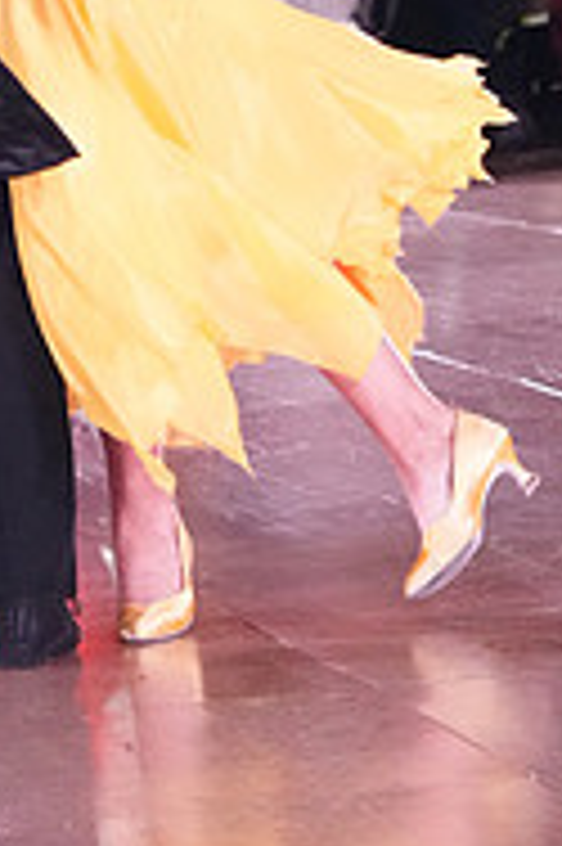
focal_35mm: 361
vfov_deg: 5.7
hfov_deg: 3.8
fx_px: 8468
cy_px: -284
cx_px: 101
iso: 8000
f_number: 5.6
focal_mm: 78
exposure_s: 1/400
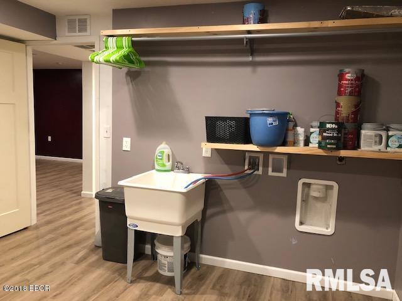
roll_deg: -1.9
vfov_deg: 49.7
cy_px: 150
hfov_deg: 63.4
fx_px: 325
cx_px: 201
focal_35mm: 28
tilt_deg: -7.3
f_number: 1.8
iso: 100
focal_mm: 3.99
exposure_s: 1/11
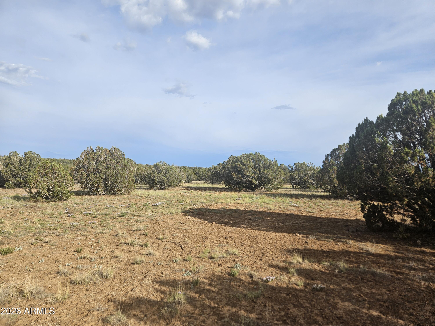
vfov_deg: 58.9
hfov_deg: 73.9
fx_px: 289
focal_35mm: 23
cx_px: 218
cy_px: 163
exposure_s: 1/2410
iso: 25
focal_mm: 5.4
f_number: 1.8
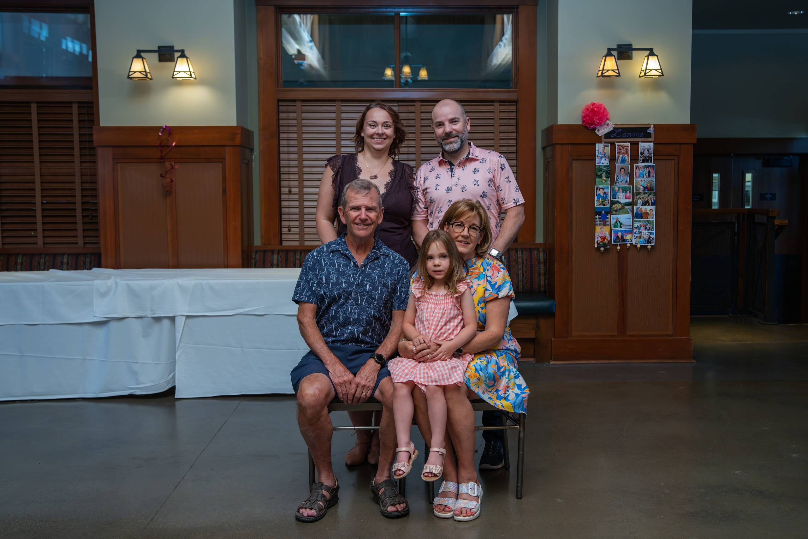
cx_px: 404
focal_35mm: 34
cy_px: 270
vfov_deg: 38.9
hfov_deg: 55.8
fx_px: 763
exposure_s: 1/125
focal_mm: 34
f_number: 3.5
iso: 1000
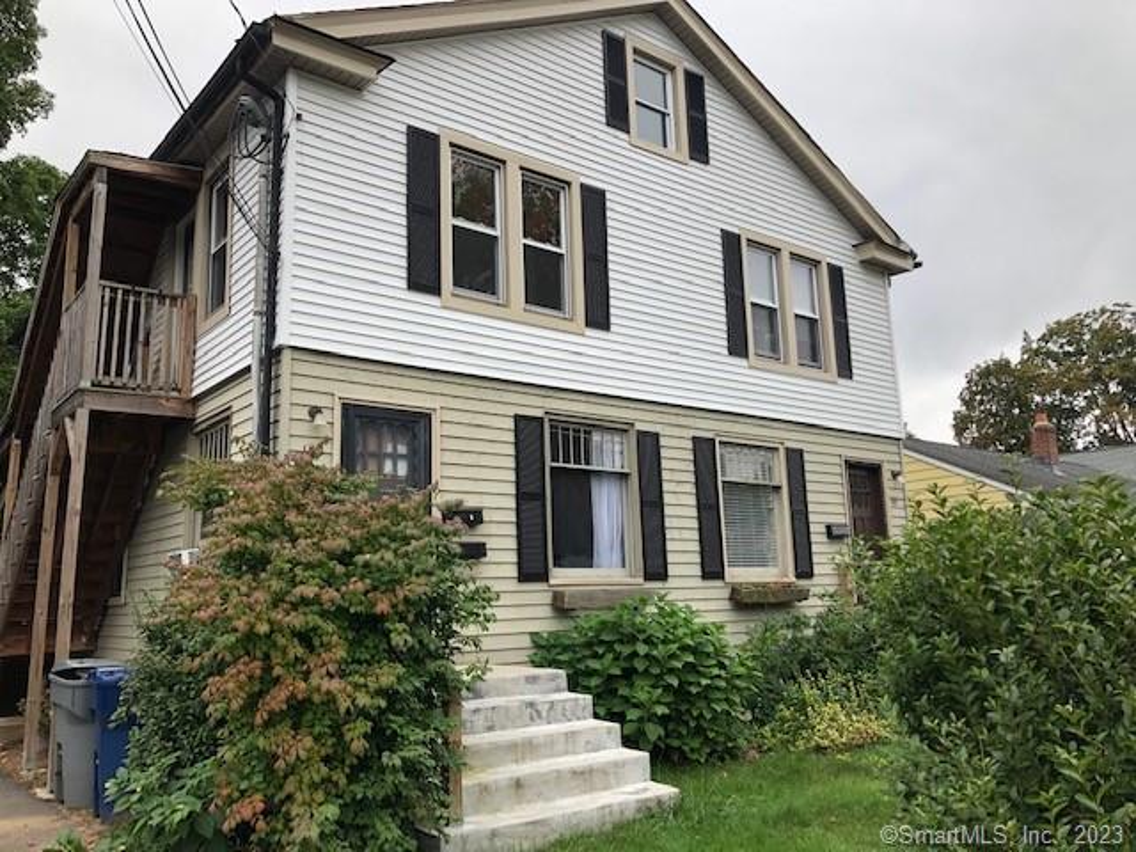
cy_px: 426
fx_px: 919
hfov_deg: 63.4
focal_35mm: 28
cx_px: 568
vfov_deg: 49.7
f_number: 1.8
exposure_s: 1/132
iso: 20
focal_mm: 3.99
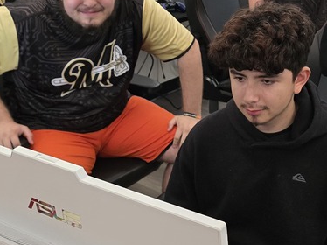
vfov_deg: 23.2
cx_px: 216
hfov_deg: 30.5
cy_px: 81
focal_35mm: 63
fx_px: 595
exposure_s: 1/120
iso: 1000
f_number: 1.7
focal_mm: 6.3
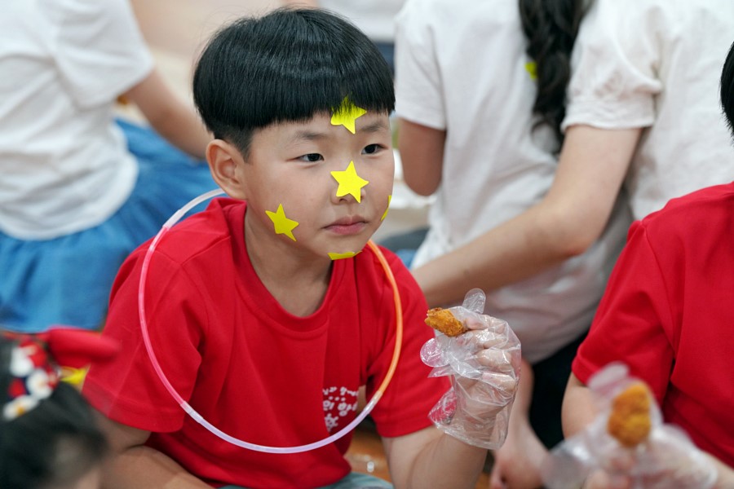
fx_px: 2467
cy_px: 244
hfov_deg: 16.9
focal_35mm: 121
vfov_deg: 11.3
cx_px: 367
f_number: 4
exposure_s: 1/160
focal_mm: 121
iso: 2500
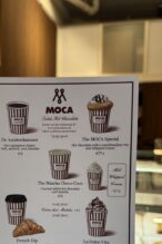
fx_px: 277
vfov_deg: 46.2
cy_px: 174
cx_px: 62
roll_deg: -0.5
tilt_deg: -7.8
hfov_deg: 32.5
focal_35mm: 41
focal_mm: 6.76
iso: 160
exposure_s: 1/100
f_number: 1.78
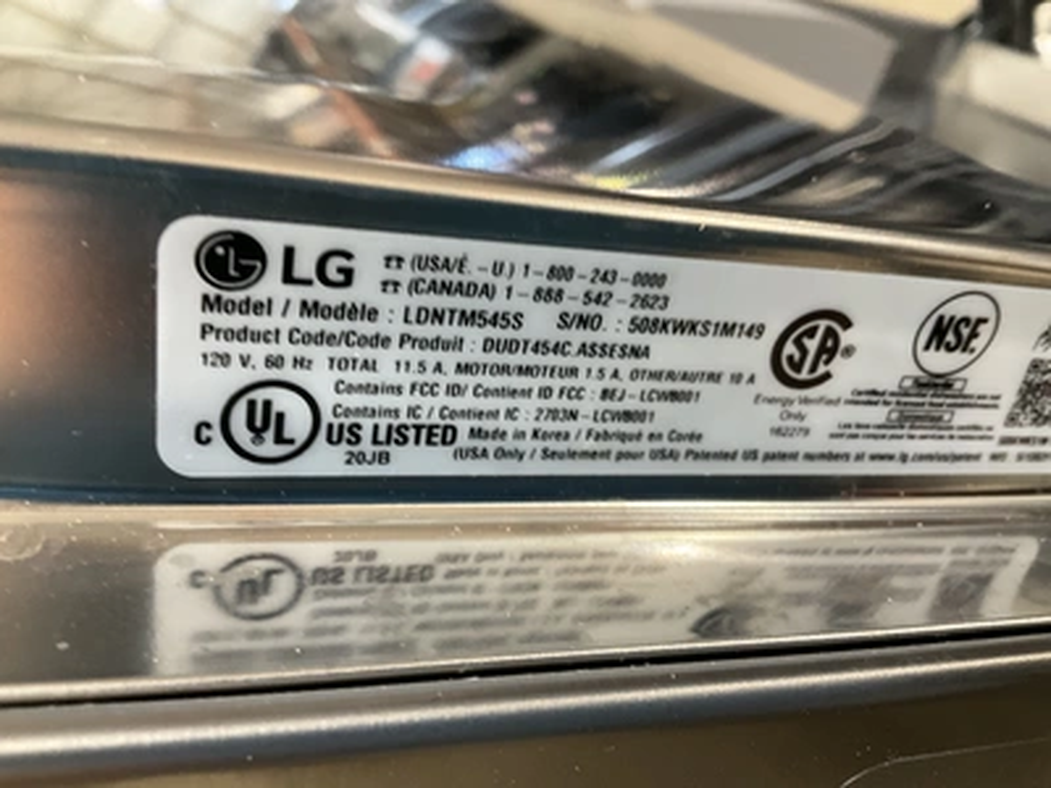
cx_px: 526
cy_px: 394
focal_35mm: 29
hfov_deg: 61.7
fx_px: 880
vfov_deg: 48.2
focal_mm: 3
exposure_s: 1/40
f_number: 1.8
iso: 200
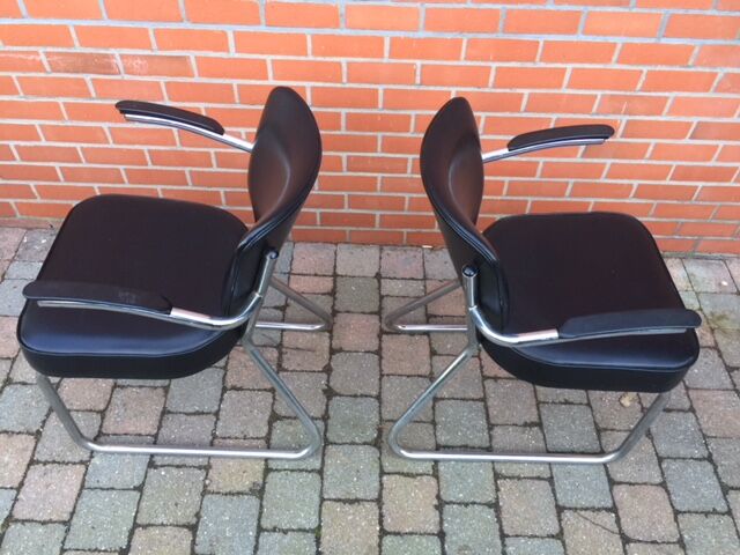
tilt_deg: -49.1
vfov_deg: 48.2
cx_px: 370
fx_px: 620
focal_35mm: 29
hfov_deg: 61.7
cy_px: 278
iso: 40
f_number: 2.2
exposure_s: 1/33
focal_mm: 4.15
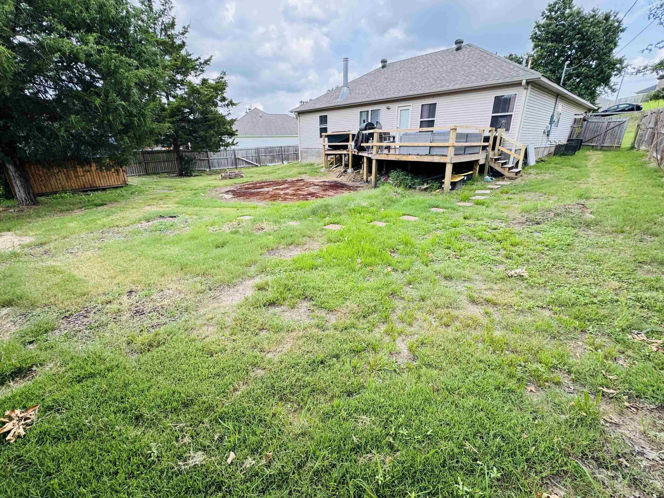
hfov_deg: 98.1
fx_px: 288
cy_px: 249
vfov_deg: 81.7
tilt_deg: -19.5
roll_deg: +0.4
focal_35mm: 15
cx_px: 321
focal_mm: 2.22
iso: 40
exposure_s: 1/321
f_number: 2.2
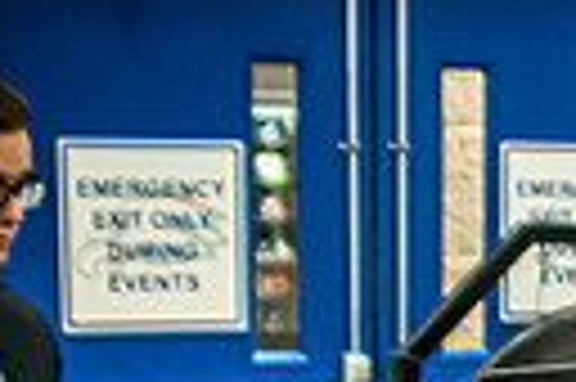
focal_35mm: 163
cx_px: 873
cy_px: 715
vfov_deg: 8.1
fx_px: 2605
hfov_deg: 12.0
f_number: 2.8
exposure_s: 1/200
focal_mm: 24
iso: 3600
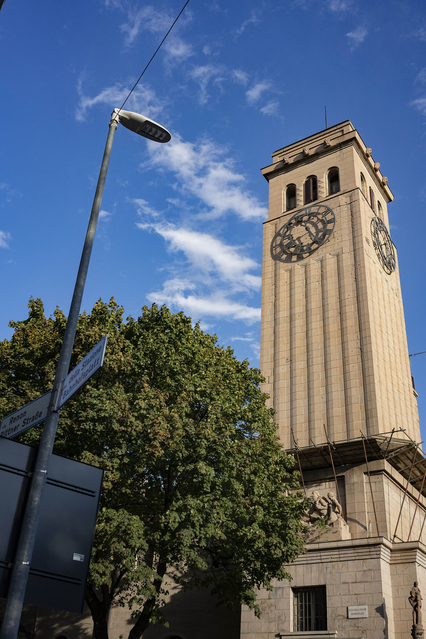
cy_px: 320
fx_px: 621
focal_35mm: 35
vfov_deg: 54.4
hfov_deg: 37.9
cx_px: 213
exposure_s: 1/2500
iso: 1250
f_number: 6.3
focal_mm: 35
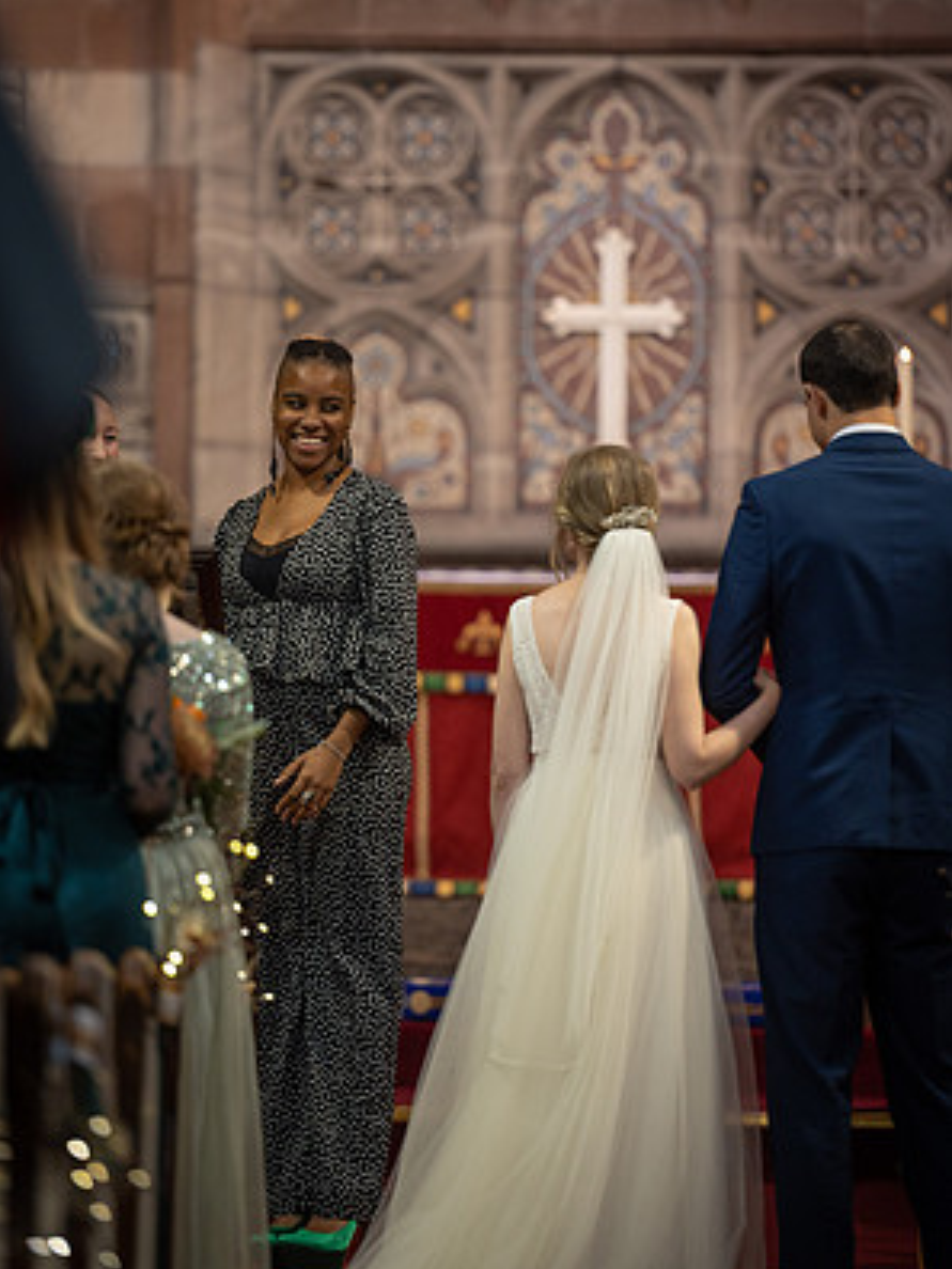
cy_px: 564
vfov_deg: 9.3
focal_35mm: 213
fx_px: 7810
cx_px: 476
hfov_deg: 7.0
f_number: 2.8
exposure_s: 1/125
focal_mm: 195
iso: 1600
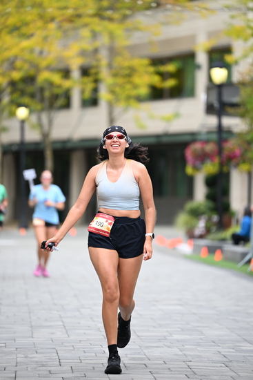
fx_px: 2107
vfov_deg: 10.3
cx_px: 126
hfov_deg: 6.9
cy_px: 190
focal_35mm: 200
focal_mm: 200
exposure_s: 1/1600
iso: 640
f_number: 2.8
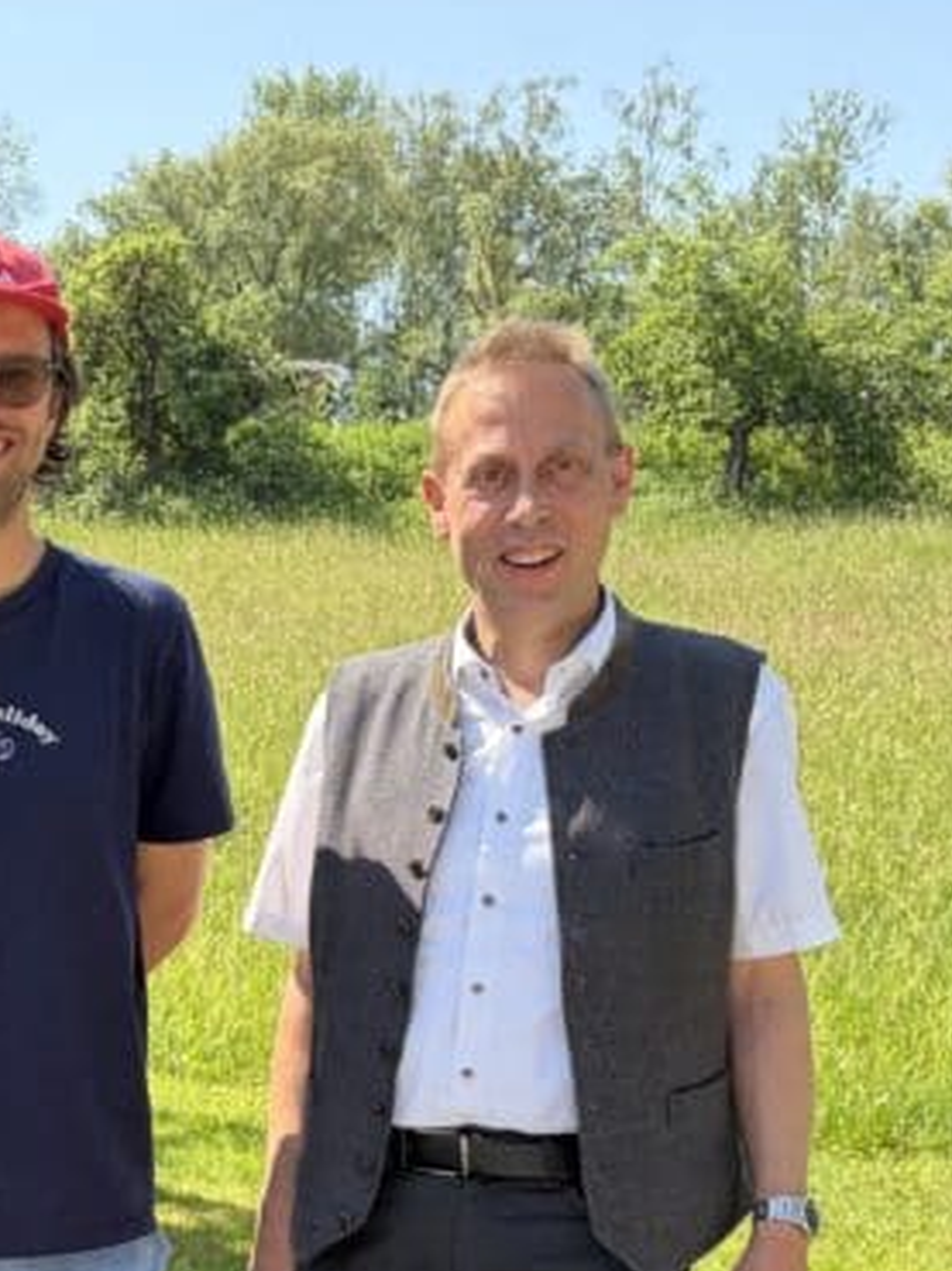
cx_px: -182
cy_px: 1161
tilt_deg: -8.1
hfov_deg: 19.3
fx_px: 2643
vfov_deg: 26.1
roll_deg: +1.5
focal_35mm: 72
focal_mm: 5.96
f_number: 1.6
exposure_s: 1/1196
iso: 64
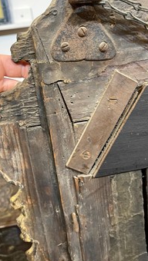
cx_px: 76
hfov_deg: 36.8
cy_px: 111
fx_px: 223
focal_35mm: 32
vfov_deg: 60.7
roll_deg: +7.9
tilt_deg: -23.2
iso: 400
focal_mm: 5.1
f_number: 1.6
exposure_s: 1/50
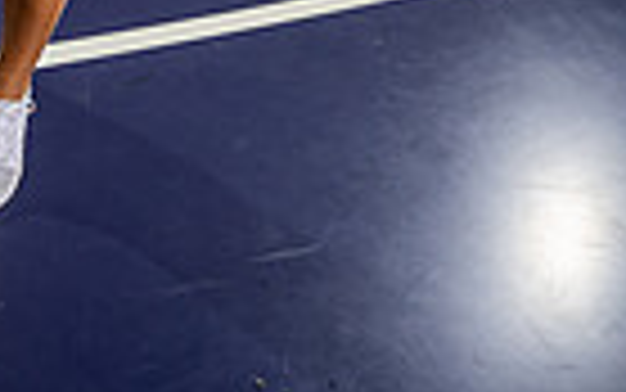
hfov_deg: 26.3
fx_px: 1297
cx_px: 68
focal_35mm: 76
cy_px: -599
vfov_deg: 12.6
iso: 250
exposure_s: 1/250
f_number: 4
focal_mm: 23
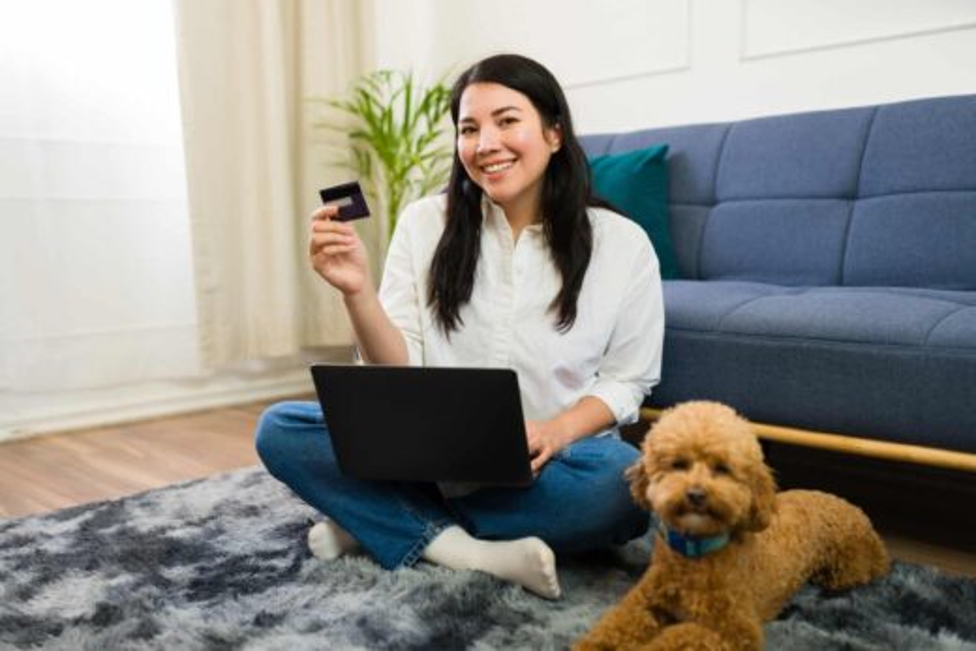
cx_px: 488
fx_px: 949
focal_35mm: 35
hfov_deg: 54.4
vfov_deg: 37.9
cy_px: 326
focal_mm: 35
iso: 400
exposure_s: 1/160
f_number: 1.8
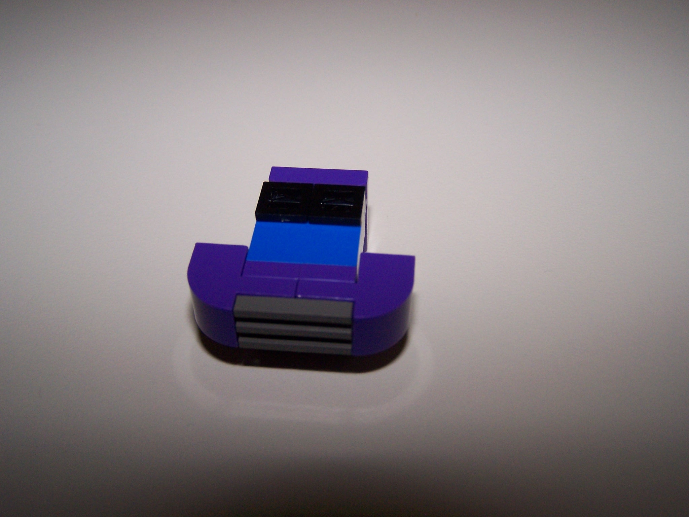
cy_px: 258
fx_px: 756
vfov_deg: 37.7
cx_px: 344
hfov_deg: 49.0
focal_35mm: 38
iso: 140
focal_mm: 6.3
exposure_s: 1/60
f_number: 2.8
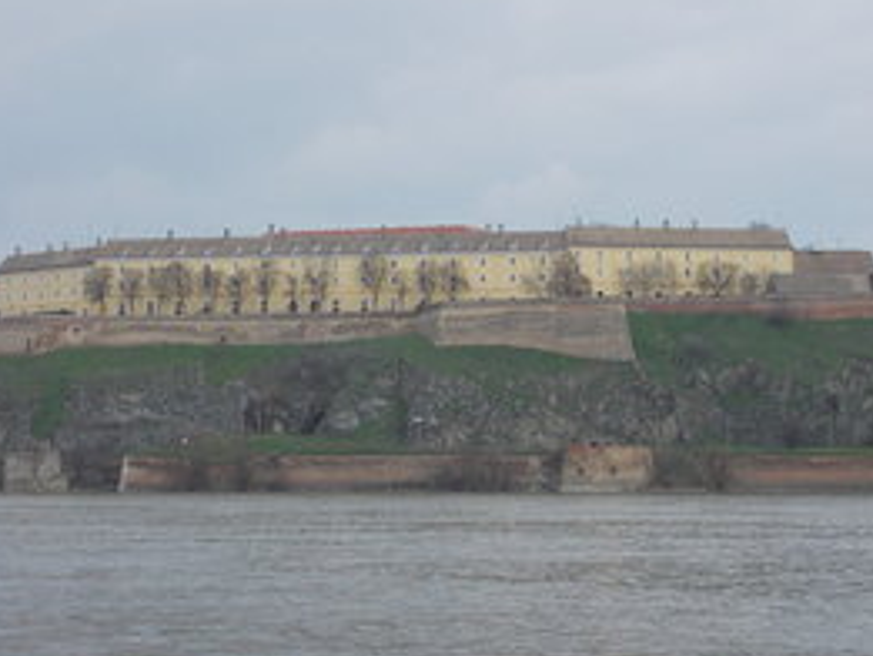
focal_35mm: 110
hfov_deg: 17.9
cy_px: 370
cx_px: 405
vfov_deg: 13.5
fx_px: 2775
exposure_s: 1/320
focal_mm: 11.6
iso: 80
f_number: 4.8
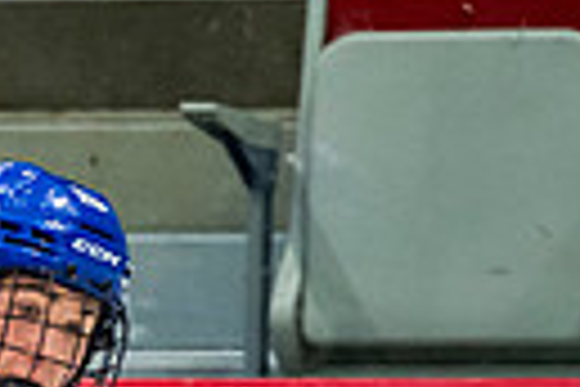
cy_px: 828
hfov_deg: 1.3
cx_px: -1479
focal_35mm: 1635
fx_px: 26340
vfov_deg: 0.8
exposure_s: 1/800
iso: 1600
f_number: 3.2
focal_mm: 200
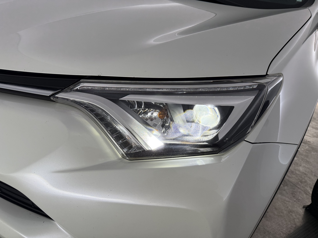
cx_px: 159
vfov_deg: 56.8
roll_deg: -7.3
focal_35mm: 24
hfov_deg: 71.6
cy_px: 119
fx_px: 220
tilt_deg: -28.1
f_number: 1.78
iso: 125
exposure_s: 1/237
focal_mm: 6.76
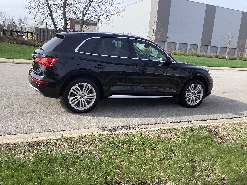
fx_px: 221
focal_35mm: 31
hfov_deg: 58.4
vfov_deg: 45.4
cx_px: 124
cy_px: 92
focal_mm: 3.3
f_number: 2.4
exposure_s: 1/1253
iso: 25
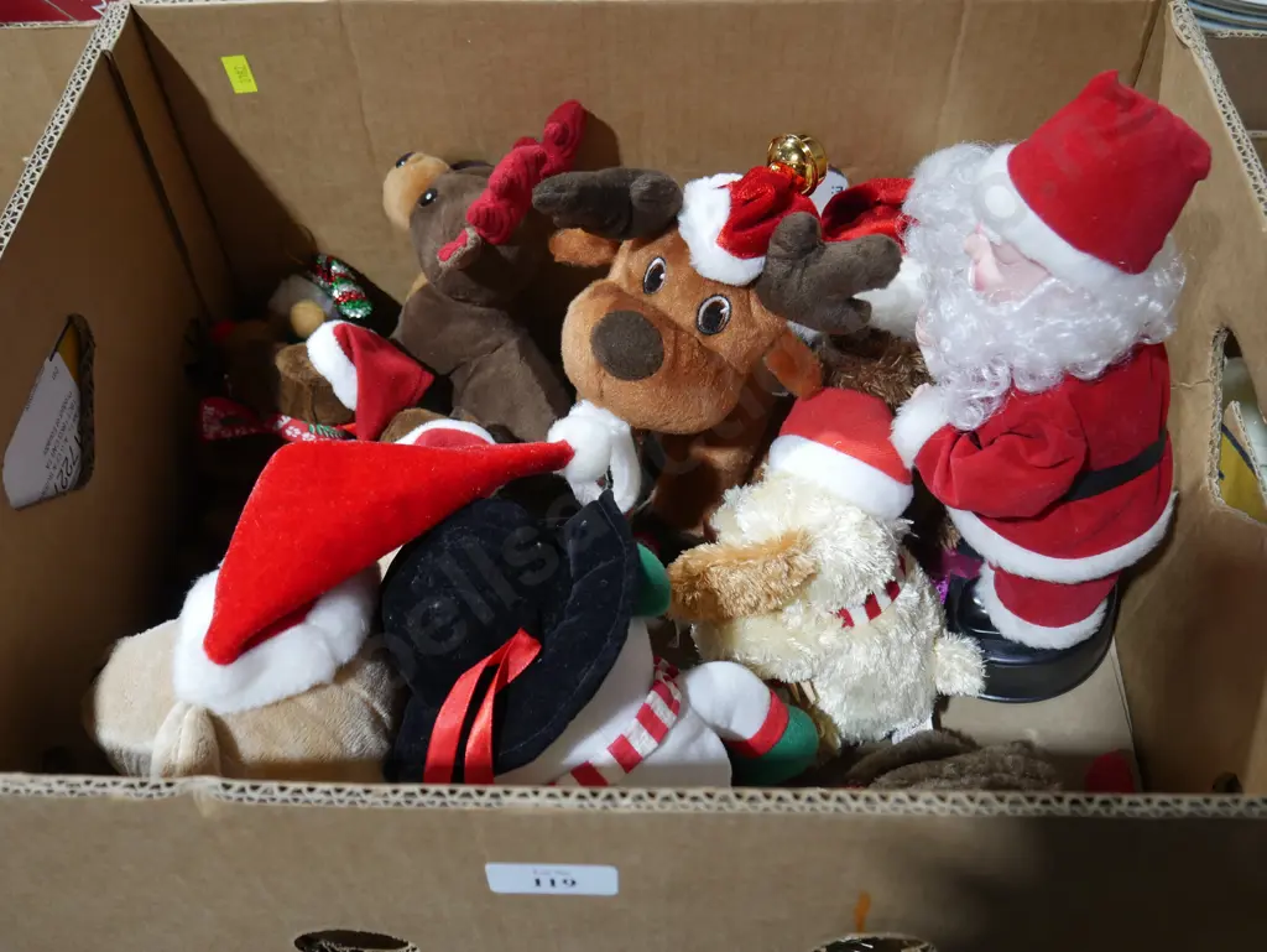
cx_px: 634
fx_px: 1245
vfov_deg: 41.8
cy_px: 476
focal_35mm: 34
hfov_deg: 53.9
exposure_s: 1/60
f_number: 4
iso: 500
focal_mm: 17
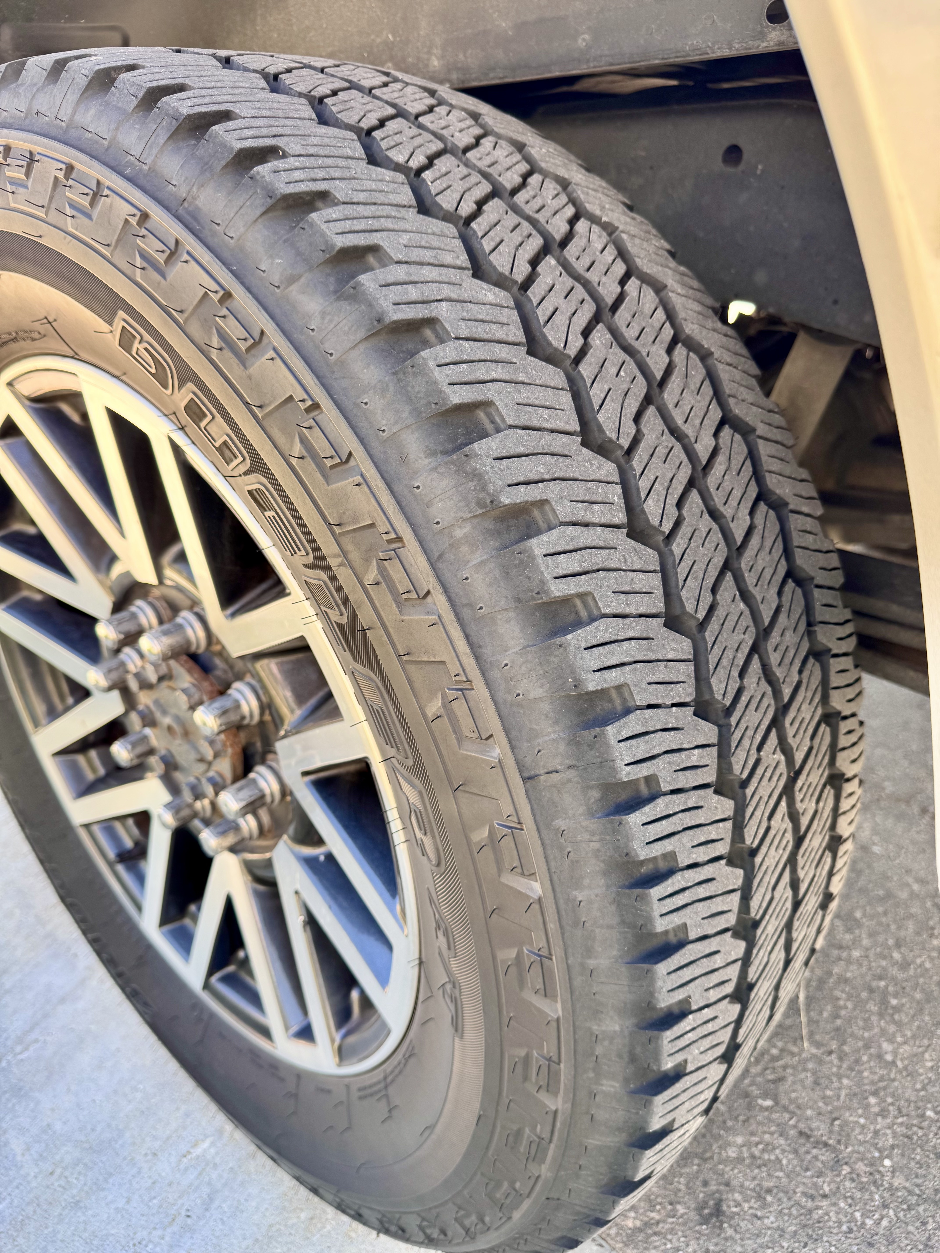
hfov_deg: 56.8
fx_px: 869
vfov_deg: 71.6
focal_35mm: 24
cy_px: 626
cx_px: 470
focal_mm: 6.76
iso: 64
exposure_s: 1/192
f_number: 1.78
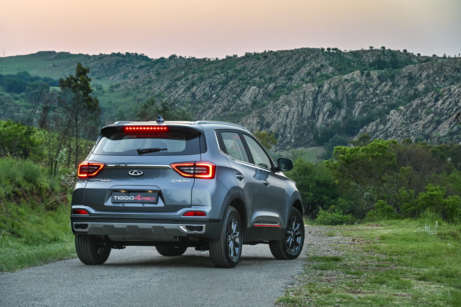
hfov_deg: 18.6
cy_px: 154
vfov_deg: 12.4
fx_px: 1408
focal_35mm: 110
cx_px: 230
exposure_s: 1/15
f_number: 8
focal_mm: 110
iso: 500
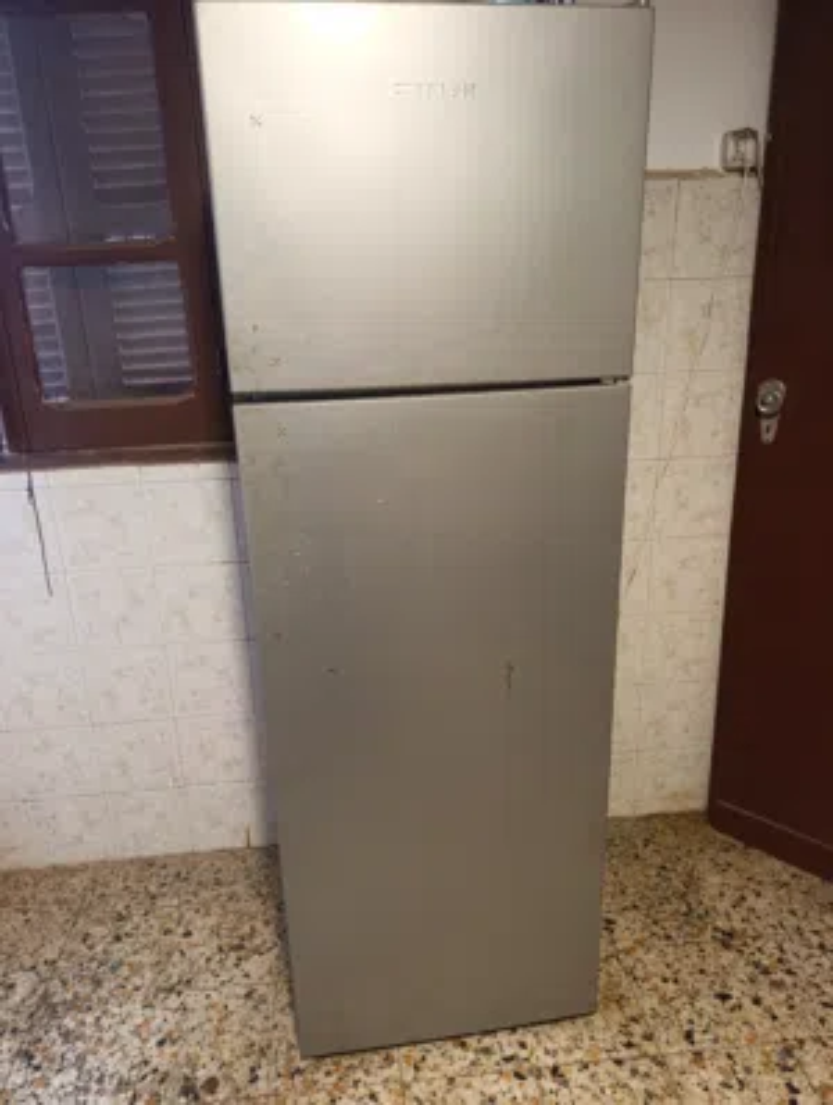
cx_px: 416
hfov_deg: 59.0
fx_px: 736
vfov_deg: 73.8
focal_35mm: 23
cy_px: 552
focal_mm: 6.14
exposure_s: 1/33.3
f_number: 1.6
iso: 1000
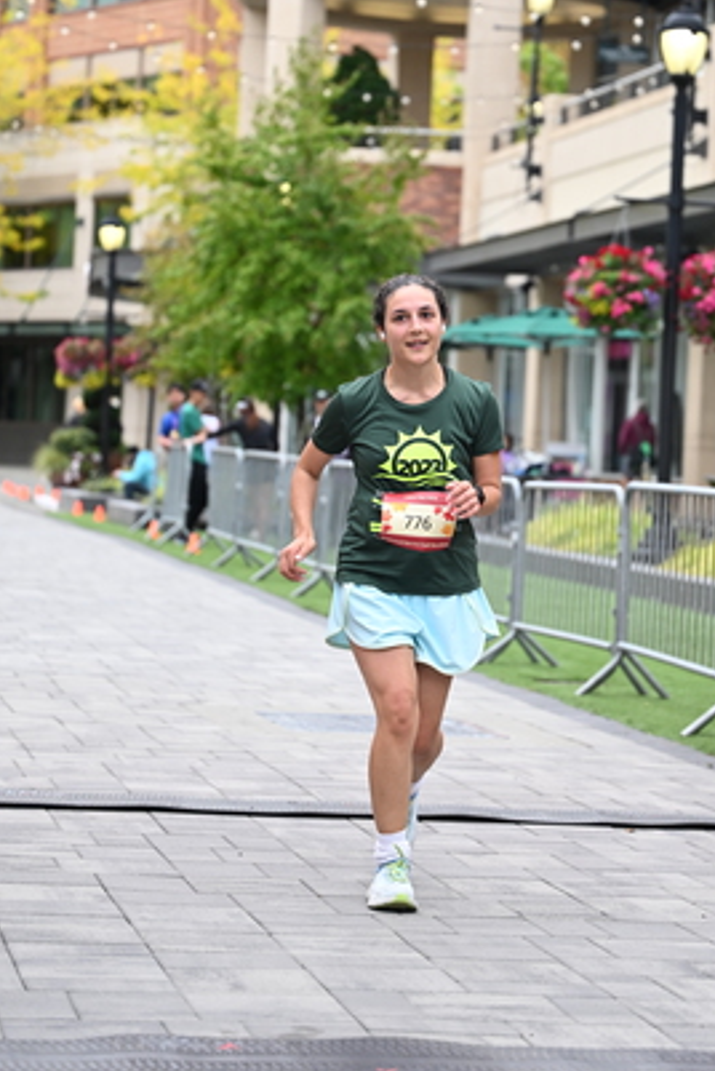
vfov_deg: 19.1
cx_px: 487
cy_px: 395
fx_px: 3182
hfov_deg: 12.8
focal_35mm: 107
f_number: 2.8
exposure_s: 1/2000
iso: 640
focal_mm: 78
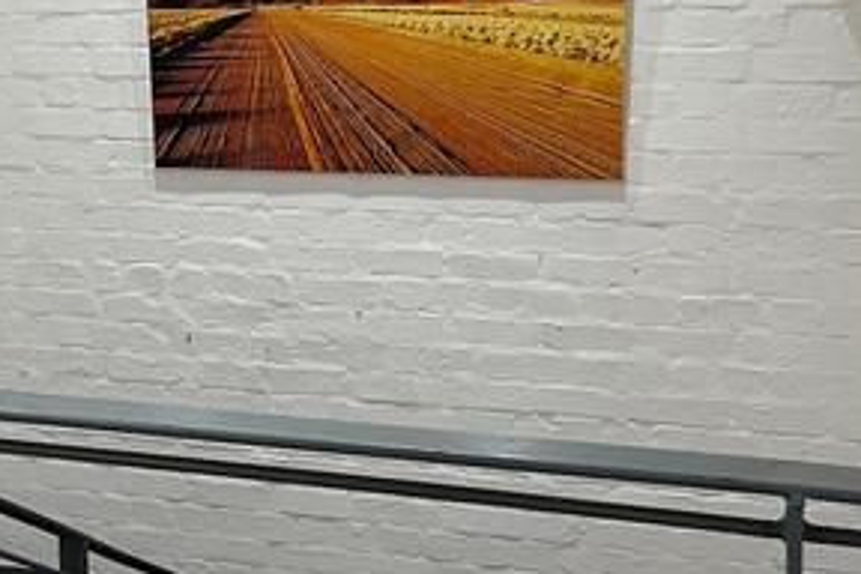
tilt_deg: -10.9
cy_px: 191
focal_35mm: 75
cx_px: 36
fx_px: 1794
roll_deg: +2.9
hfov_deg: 25.8
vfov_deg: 18.1
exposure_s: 1/50
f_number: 1.6
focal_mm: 5.1
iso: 160
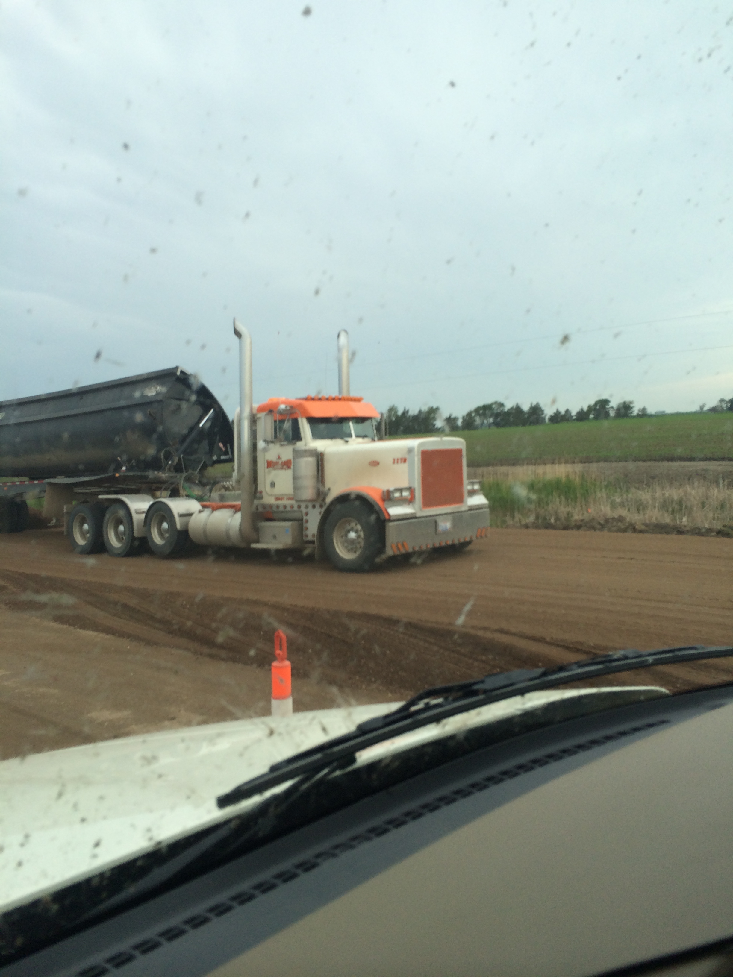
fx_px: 847
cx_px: 366
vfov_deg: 60.0
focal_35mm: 30
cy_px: 488
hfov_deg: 46.8
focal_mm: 4.12
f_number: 2.2
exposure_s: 1/461
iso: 32
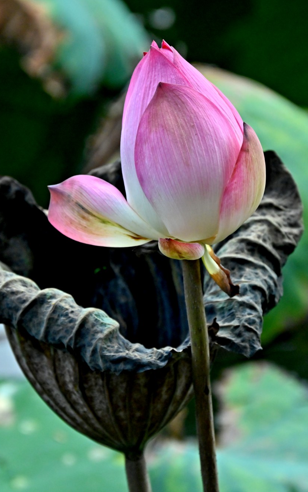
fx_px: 2886
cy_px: 247
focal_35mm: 215
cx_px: 170
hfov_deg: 6.1
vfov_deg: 9.8
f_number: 6.3
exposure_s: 1/320
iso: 1100
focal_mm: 140
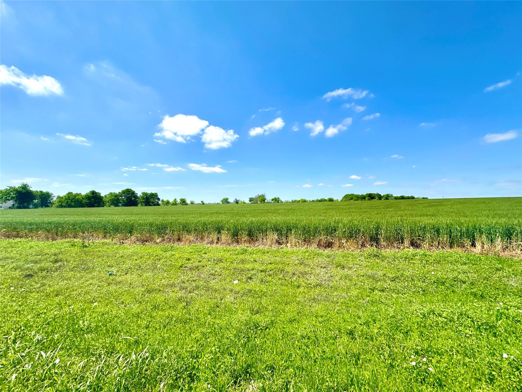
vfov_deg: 85.7
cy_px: 196
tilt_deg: +1.0
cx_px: 261
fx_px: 211
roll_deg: +0.3
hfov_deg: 102.1
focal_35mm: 14
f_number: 2.2
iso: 50
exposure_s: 1/2747
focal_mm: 2.22
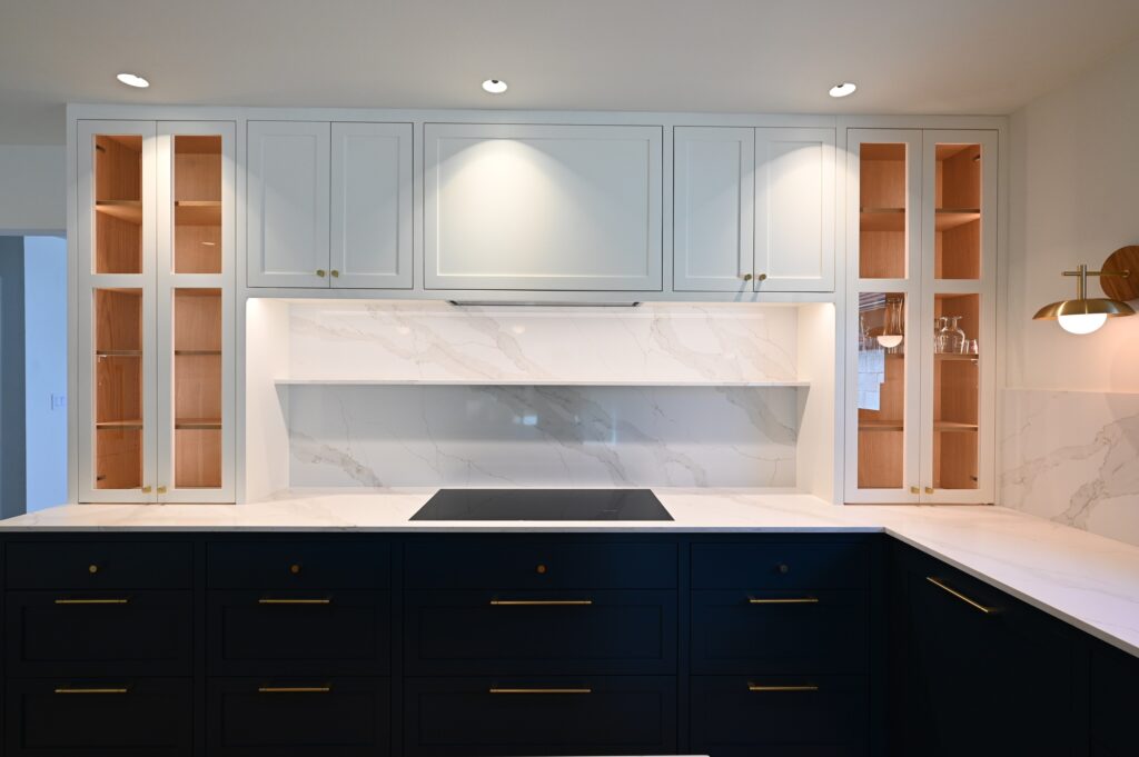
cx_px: 570
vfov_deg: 70.3
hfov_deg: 93.3
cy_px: 378
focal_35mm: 17
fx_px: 537
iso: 640
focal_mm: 17
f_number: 7.1
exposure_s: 1/60
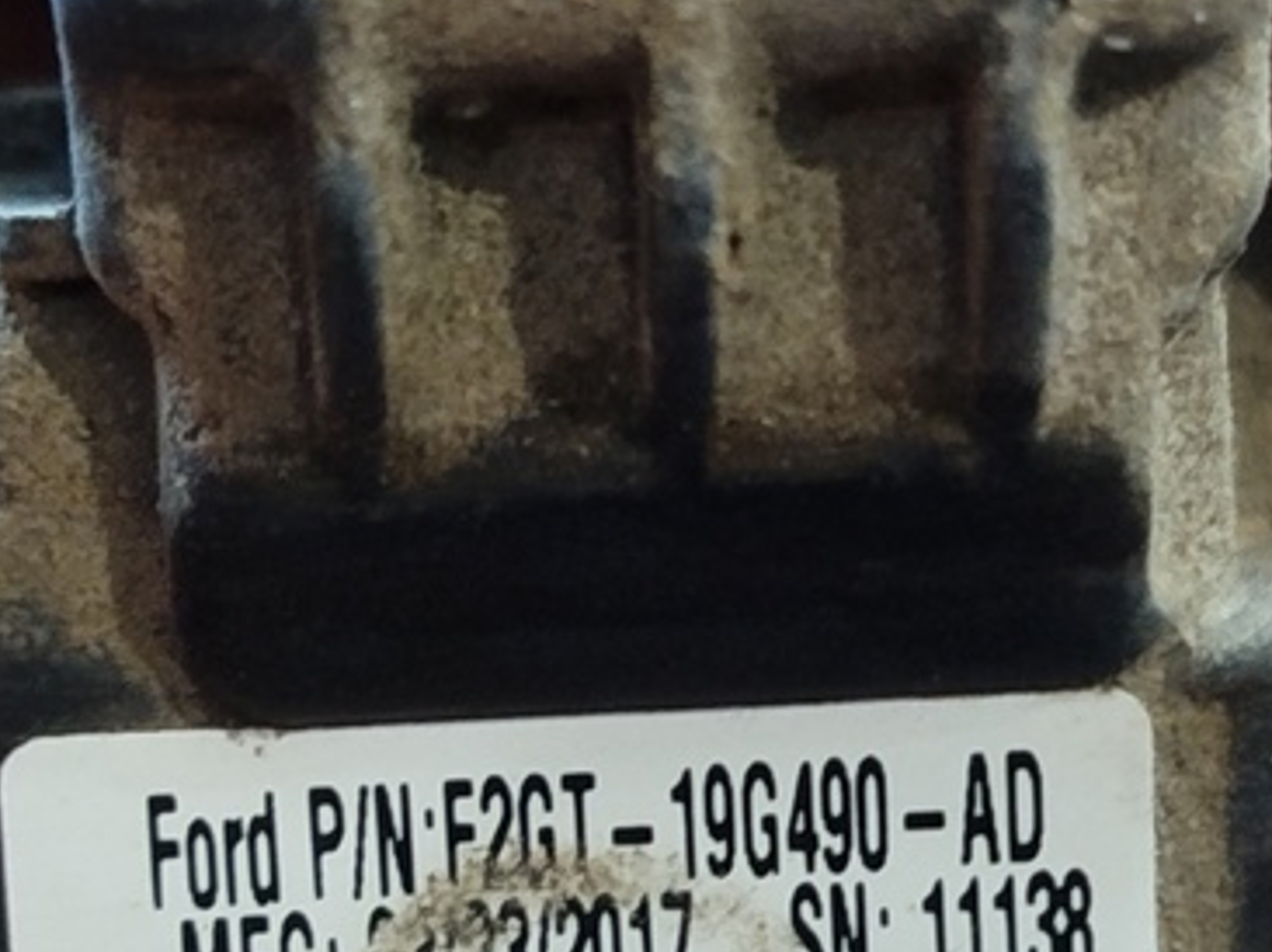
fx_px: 4627
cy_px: 747
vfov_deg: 11.7
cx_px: 636
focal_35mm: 126
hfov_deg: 15.7
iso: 400
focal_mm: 5.31
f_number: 1.7
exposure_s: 1/20
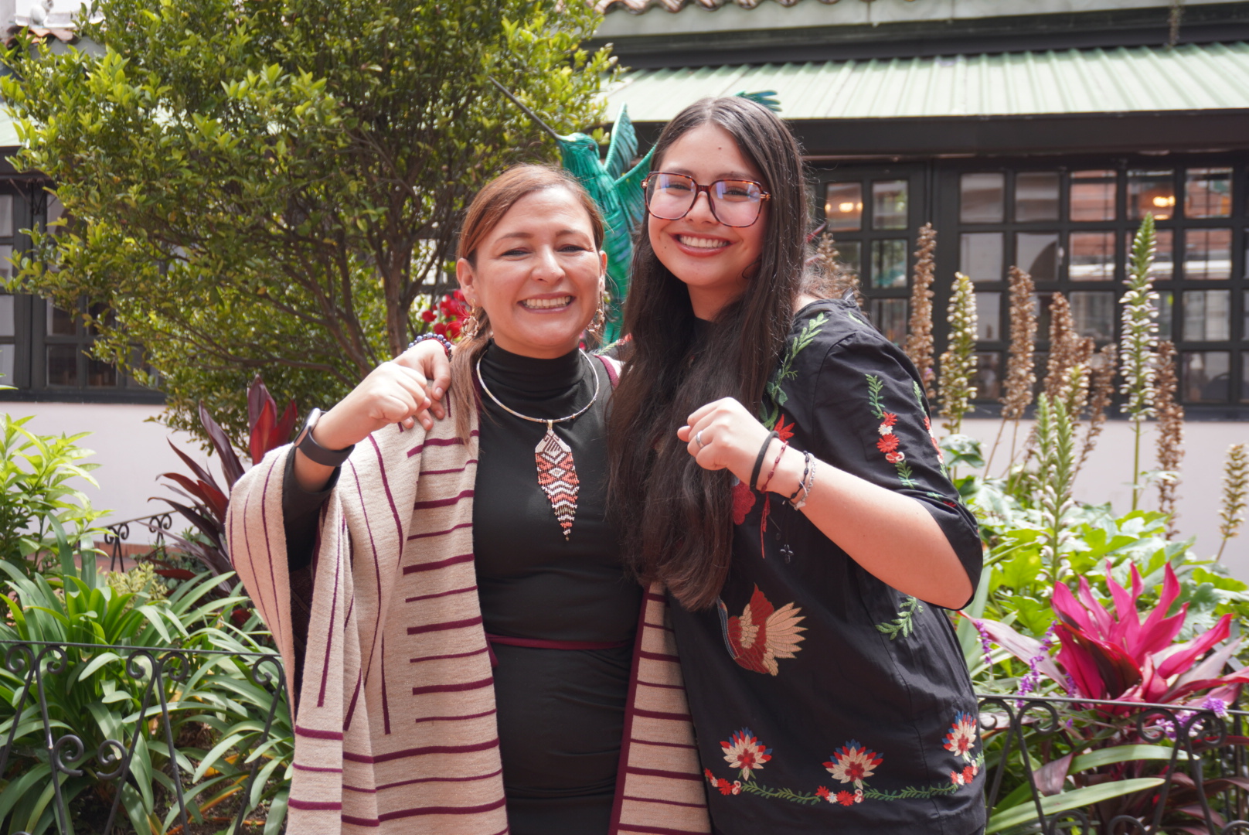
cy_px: 418
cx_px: 624
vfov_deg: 33.1
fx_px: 1406
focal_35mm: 40
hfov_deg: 47.9
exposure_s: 1/200
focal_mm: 27
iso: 100
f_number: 4.5
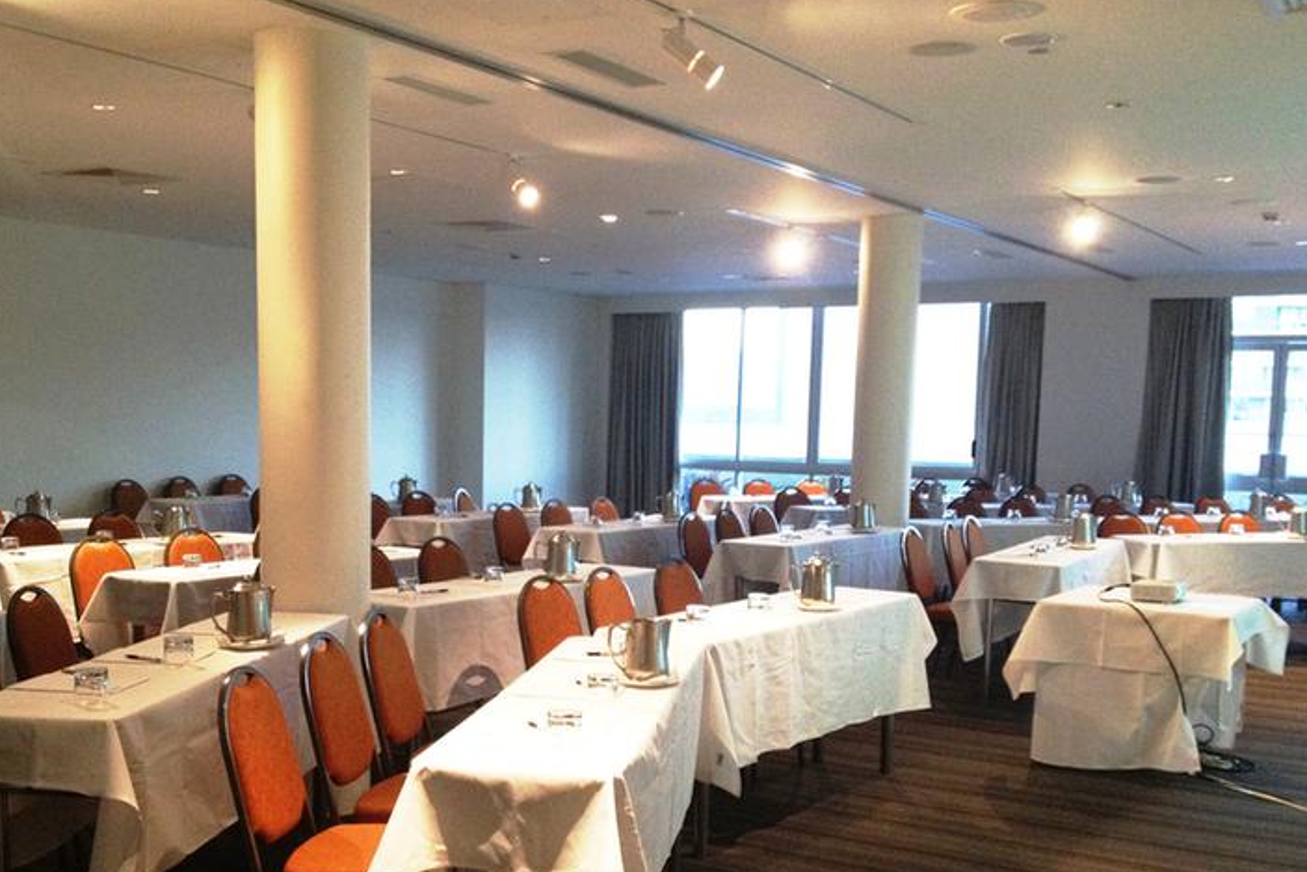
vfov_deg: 30.3
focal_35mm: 44
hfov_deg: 44.4
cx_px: 584
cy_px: 567
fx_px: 1598
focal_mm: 4.28
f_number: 2.4
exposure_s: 1/20
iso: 250
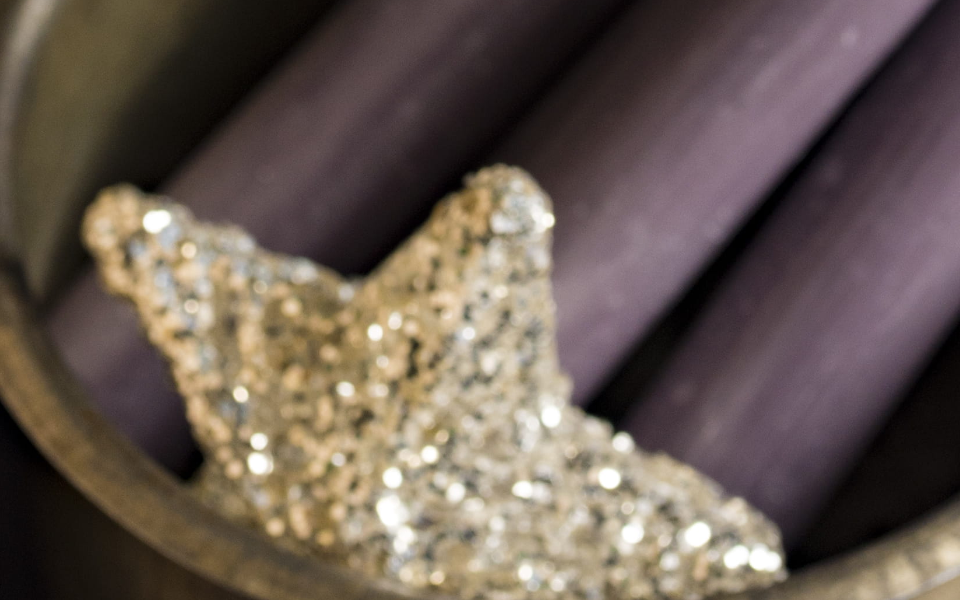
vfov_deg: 3.3
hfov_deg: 5.4
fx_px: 10229
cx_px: 214
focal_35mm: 391
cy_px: -279
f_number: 10
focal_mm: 105
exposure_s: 1/10
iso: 400
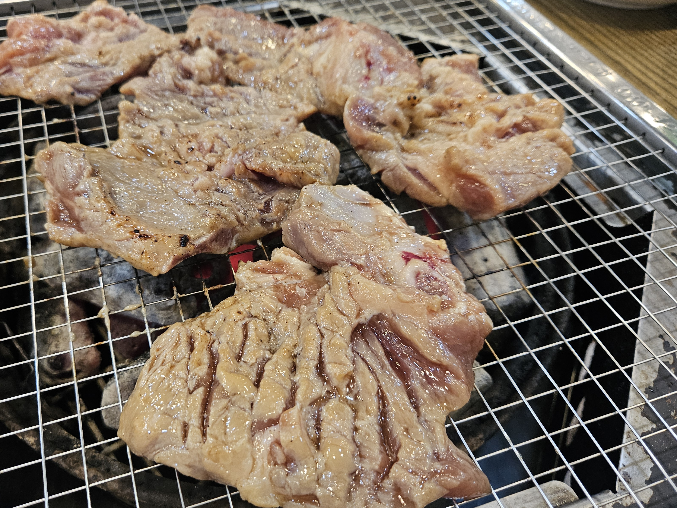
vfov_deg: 48.2
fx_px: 567
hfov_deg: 61.3
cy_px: 246
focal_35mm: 29
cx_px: 283
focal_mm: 5.4
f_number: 1.8
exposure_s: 1/120
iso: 320
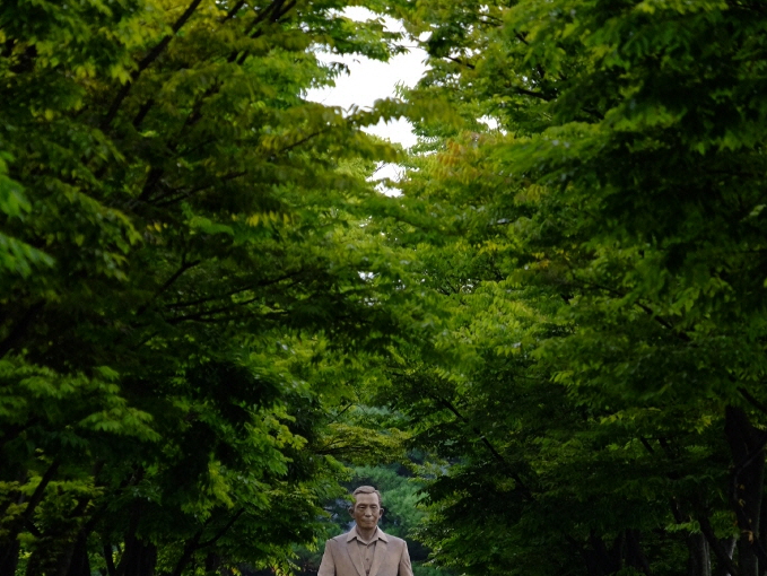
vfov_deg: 4.4
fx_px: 7515
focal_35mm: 339
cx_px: 384
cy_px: 456
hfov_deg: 5.8
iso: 640
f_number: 4.5
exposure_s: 1/320
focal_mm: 156.1
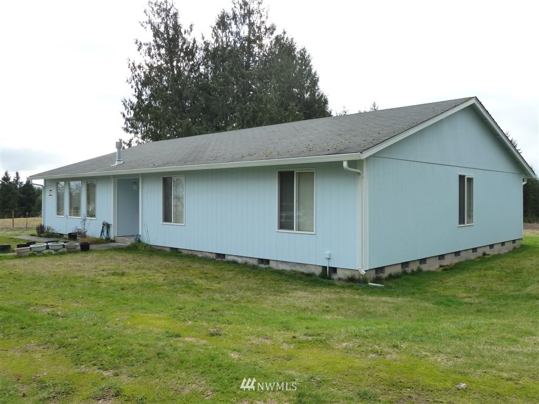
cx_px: 270
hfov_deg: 60.0
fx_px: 467
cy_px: 202
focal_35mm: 30
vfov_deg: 46.8
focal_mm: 5
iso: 125
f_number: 3.4
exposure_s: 1/200
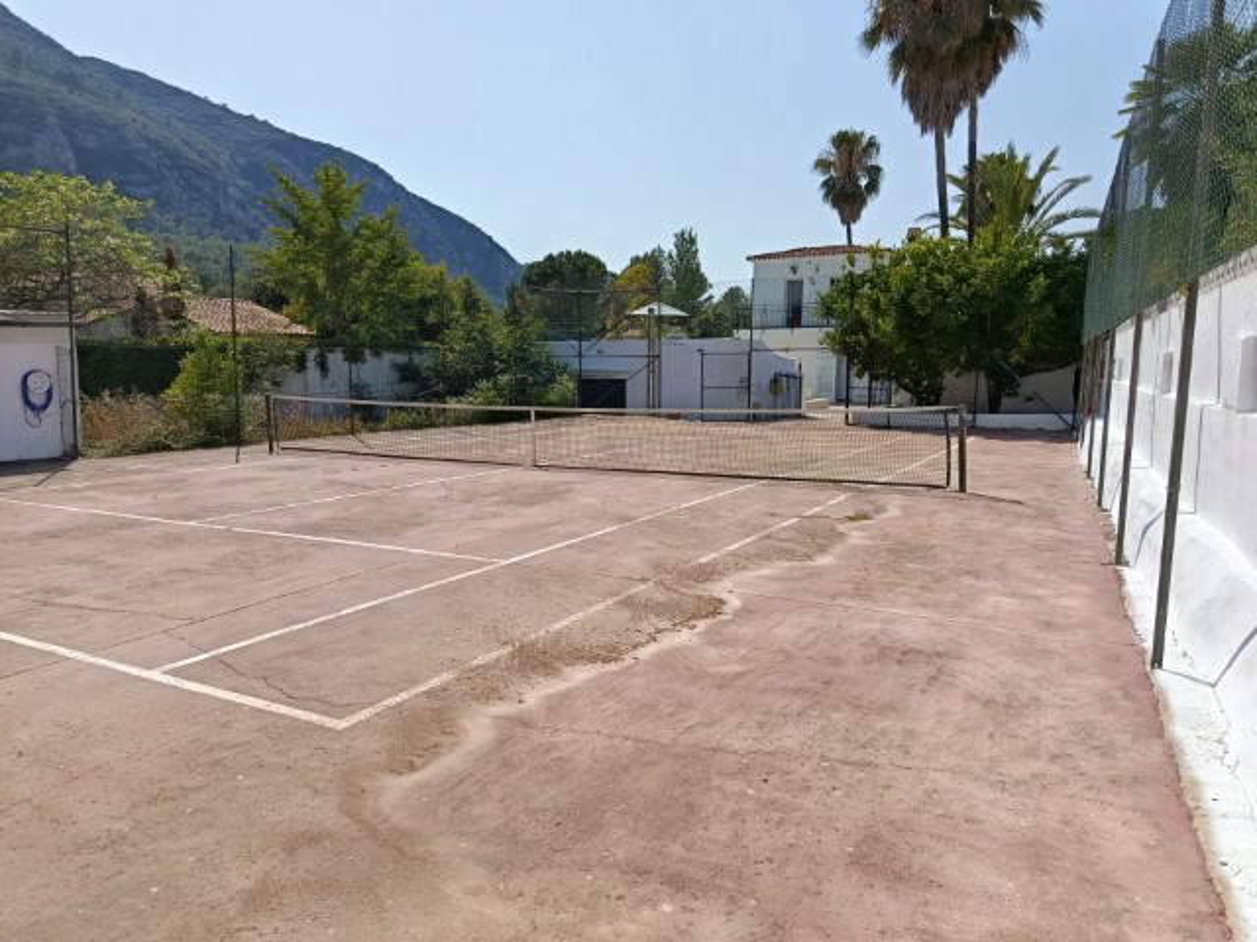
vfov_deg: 56.8
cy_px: 471
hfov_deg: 71.6
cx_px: 628
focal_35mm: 24
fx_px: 872
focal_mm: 5.24
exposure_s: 1/898
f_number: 1.7
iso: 50
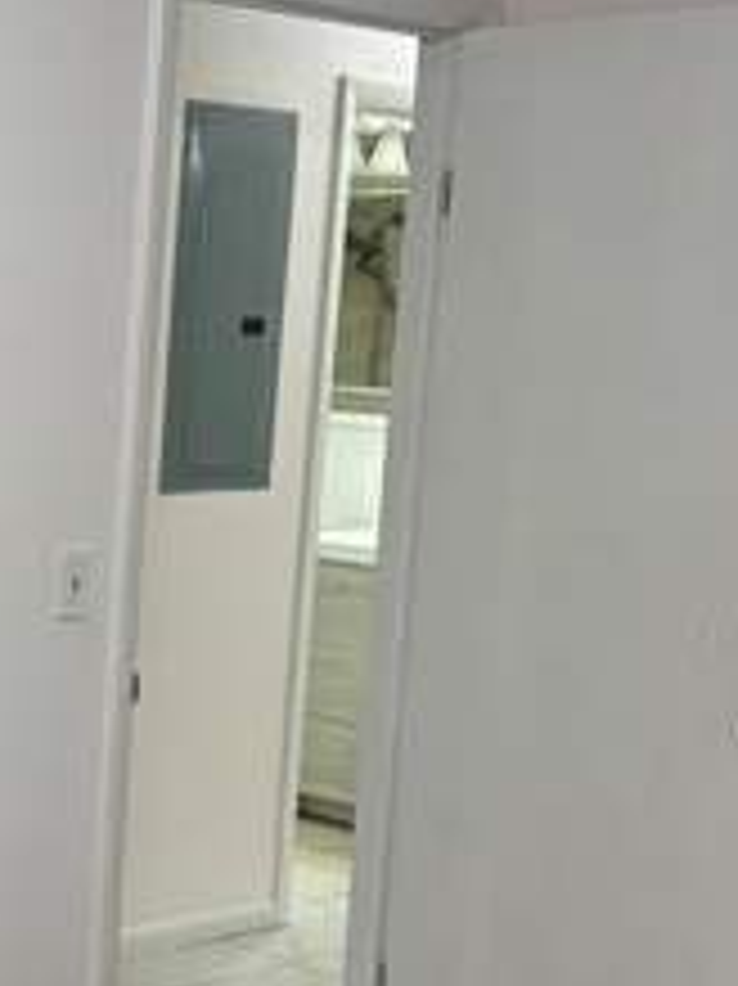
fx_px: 2162
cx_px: -220
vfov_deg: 25.6
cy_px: 639
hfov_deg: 18.1
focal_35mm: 76
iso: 100
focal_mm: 5.96
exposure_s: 1/60
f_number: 1.6
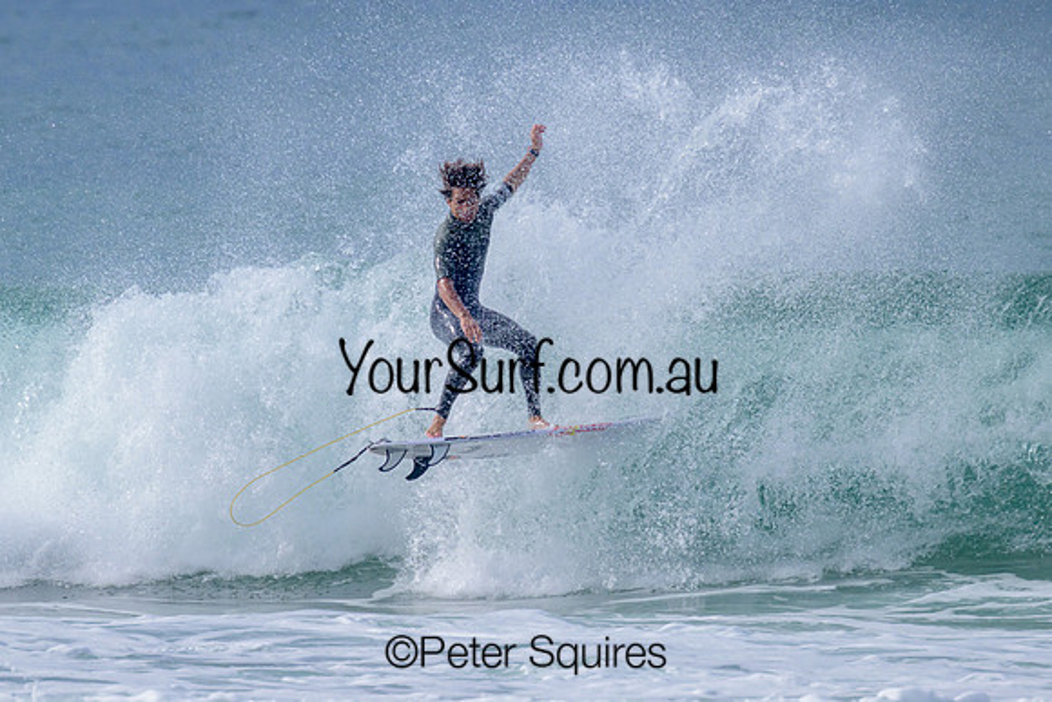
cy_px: 299
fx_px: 32084
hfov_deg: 1.9
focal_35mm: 1098
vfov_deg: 1.3
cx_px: 468
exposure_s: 1/2000
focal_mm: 800
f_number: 11
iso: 800
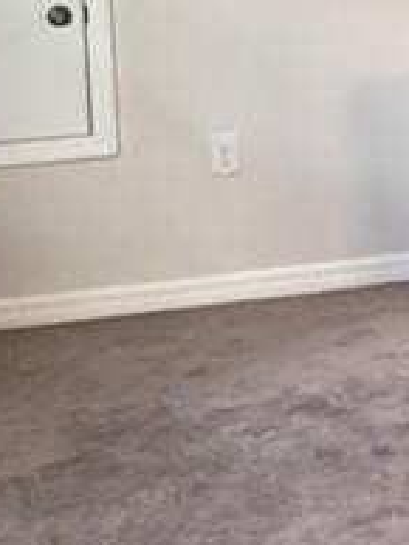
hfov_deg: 11.1
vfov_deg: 16.6
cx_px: 911
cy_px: 0
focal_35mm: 116
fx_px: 1825
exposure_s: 1/60
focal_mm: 2.22
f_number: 2.2
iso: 640
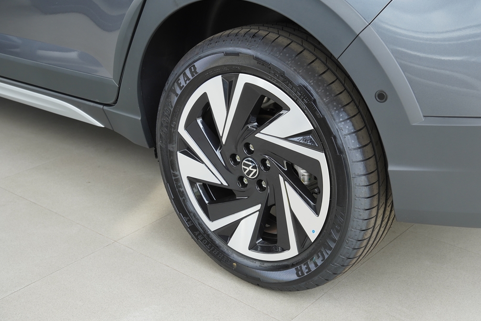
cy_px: 161
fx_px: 695
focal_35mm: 52
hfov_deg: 38.2
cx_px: 243
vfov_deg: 26.0
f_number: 4
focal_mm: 34
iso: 320
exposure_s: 1/160
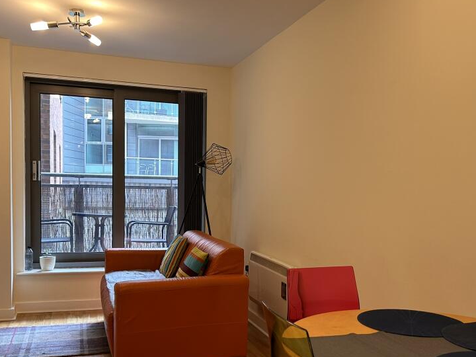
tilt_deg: -3.0
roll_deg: -1.3
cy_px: 216
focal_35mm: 37
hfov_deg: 50.1
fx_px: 509
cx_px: 250
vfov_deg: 38.5
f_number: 1.5
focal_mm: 5.7
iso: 80
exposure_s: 1/50
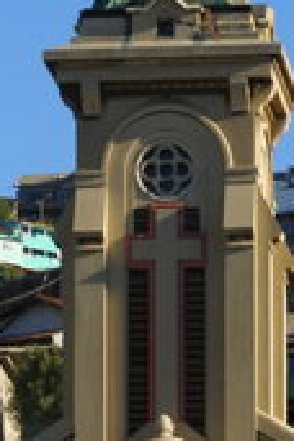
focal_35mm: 447
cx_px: 191
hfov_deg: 3.1
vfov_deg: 4.6
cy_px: 307
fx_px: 5472
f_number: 9
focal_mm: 85
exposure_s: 1/200
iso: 100
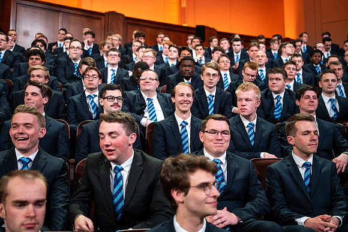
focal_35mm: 45
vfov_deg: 29.9
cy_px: 116
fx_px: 435
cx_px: 174
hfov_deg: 43.6
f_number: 2.8
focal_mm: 45
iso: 1600
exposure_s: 1/250
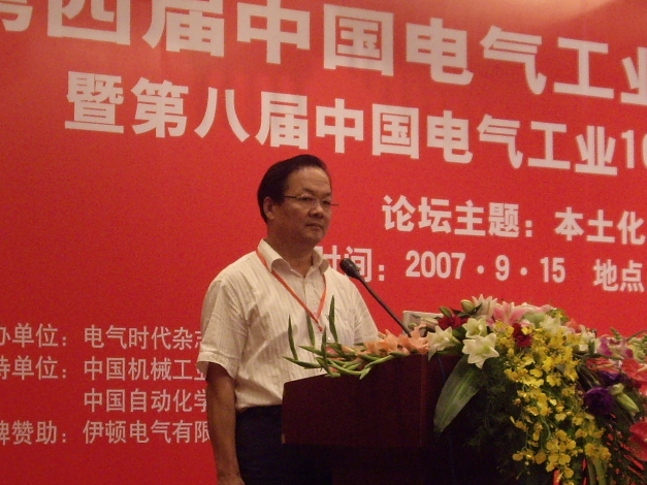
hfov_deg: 20.2
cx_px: 274
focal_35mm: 97
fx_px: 1813
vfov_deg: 15.2
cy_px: 322
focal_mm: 7.9
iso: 200
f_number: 2.8
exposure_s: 1/40
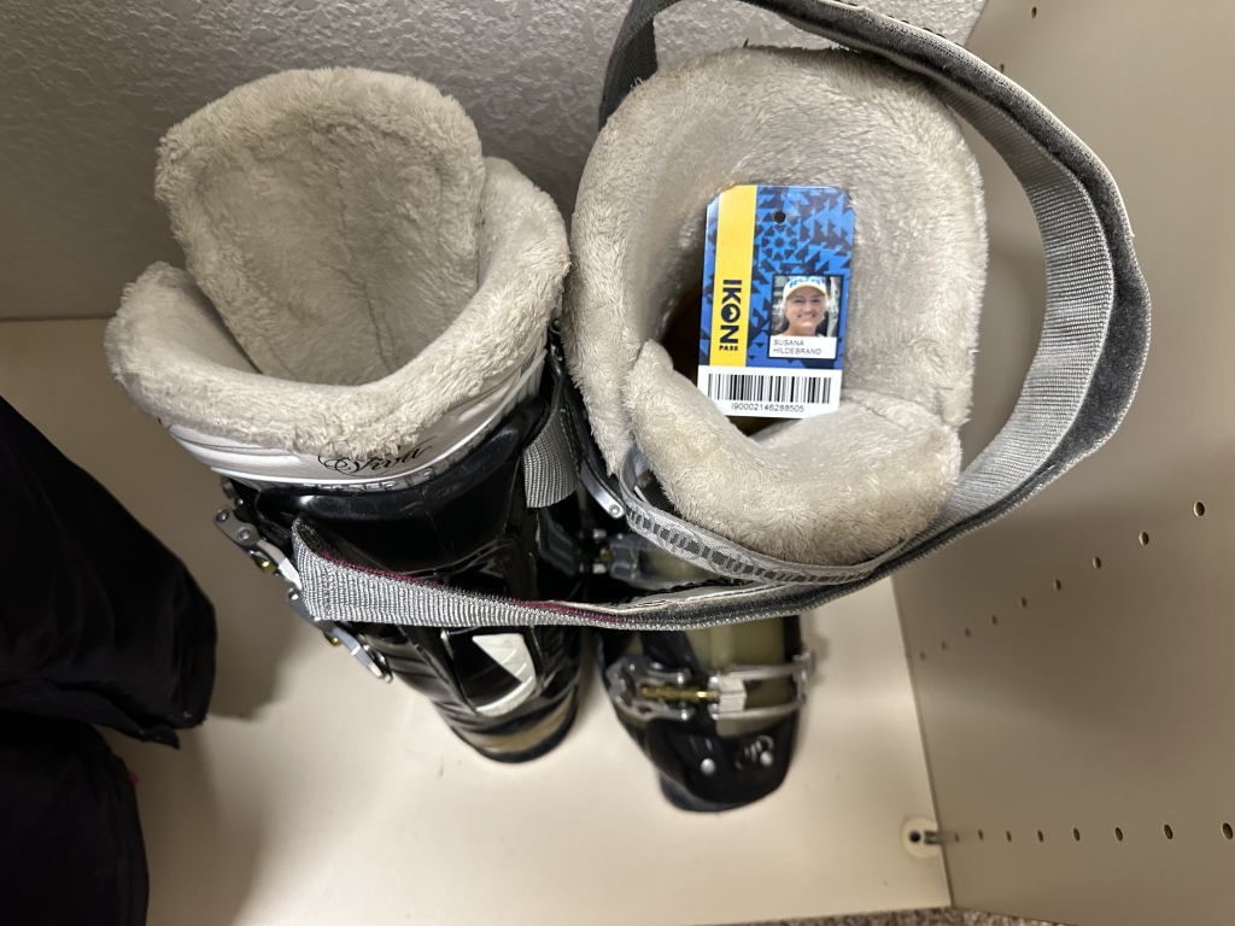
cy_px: 463
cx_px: 618
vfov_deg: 56.8
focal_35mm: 24
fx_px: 856
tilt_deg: -67.7
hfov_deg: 71.6
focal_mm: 6.86
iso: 500
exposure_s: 1/60
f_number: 1.78
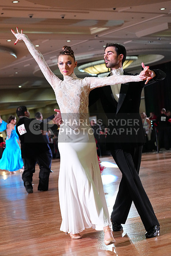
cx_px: 86
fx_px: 570
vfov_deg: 25.4
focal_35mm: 80
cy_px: 128
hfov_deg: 17.1
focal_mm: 80
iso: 6400
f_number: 5
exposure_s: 1/400
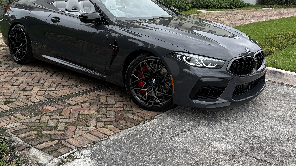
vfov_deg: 25.9
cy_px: 5
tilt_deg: -2.3
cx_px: 145
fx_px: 345
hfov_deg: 46.4
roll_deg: -1.2
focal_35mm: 44
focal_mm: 6.76
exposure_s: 1/888
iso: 100
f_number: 1.78
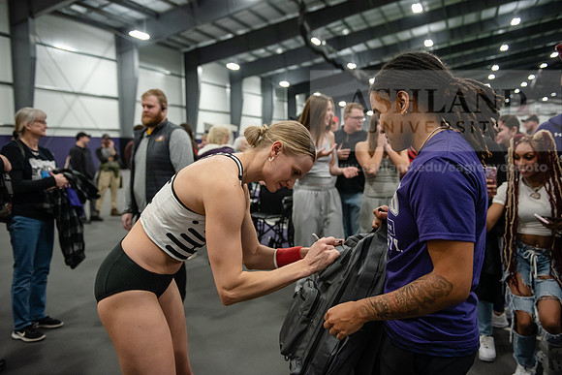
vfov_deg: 45.0
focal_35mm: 29
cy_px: 188
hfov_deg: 63.6
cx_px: 281
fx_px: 453
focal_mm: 29
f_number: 3.2
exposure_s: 1/320
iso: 4000
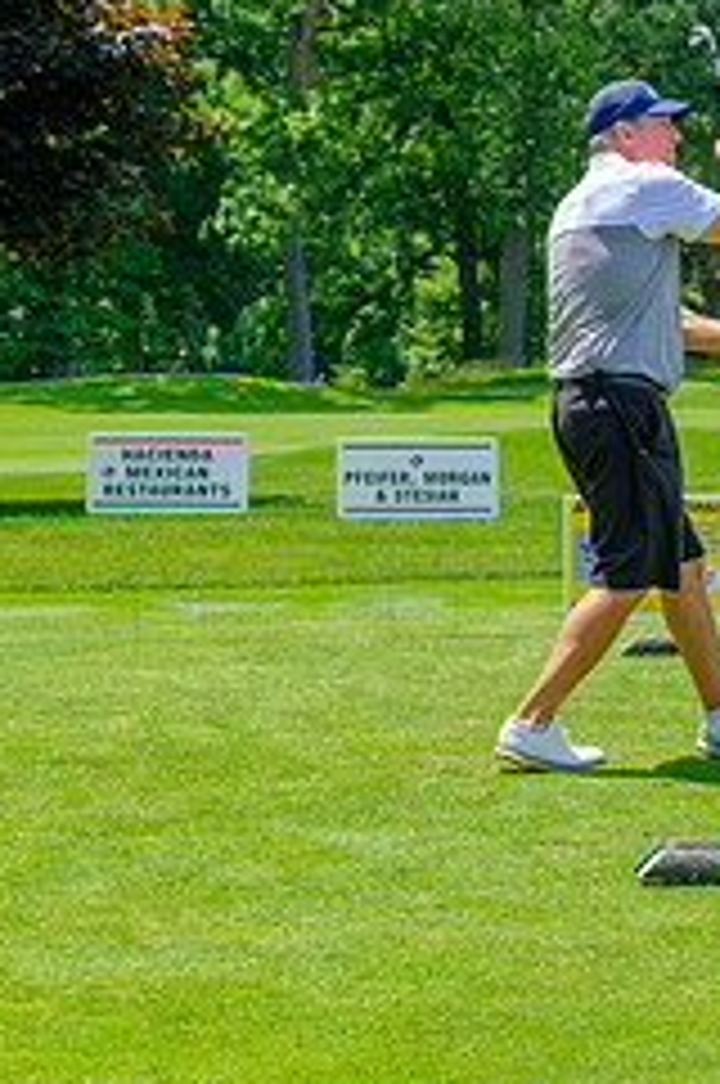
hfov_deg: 13.4
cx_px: 666
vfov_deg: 20.2
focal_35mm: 101
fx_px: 3039
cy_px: 364
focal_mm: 35.8
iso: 200
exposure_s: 1/500
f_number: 5
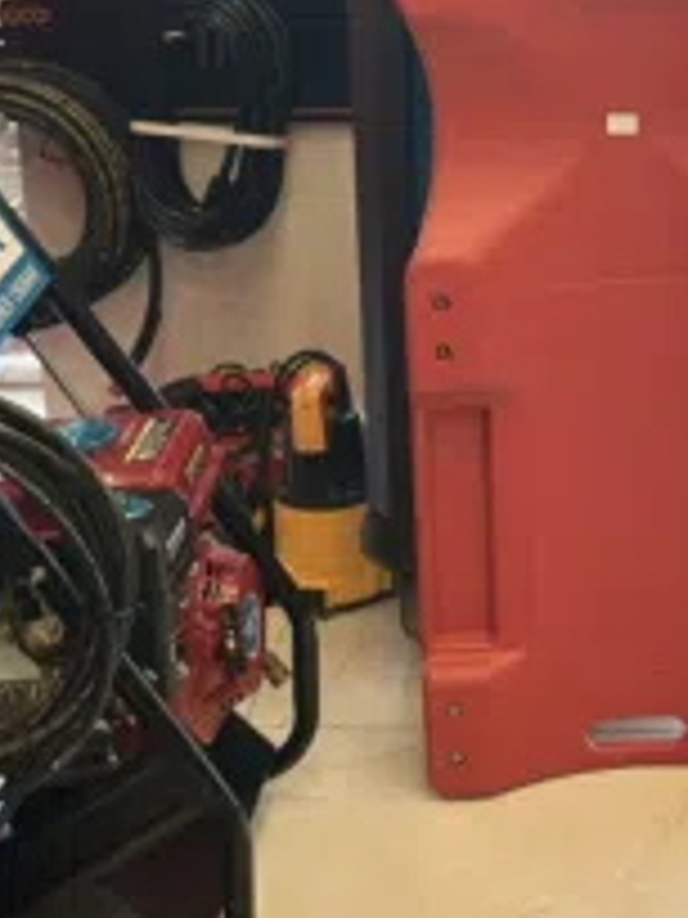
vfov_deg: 20.8
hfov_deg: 15.6
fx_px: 2491
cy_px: 320
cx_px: 607
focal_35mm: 94
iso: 80
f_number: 1.78
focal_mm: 6.86
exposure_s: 1/659
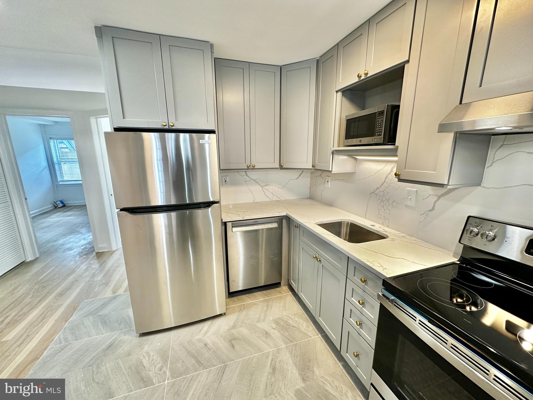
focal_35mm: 14
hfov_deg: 102.1
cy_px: 200
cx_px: 266
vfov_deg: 85.7
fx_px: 216
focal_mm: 2.22
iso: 200
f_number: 2.2
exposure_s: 1/61
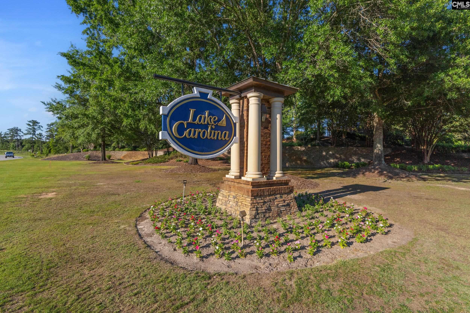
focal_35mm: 16
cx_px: 235
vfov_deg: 72.0
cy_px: 156
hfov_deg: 95.0
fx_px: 215
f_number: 4
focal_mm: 11
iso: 250
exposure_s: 1/3200
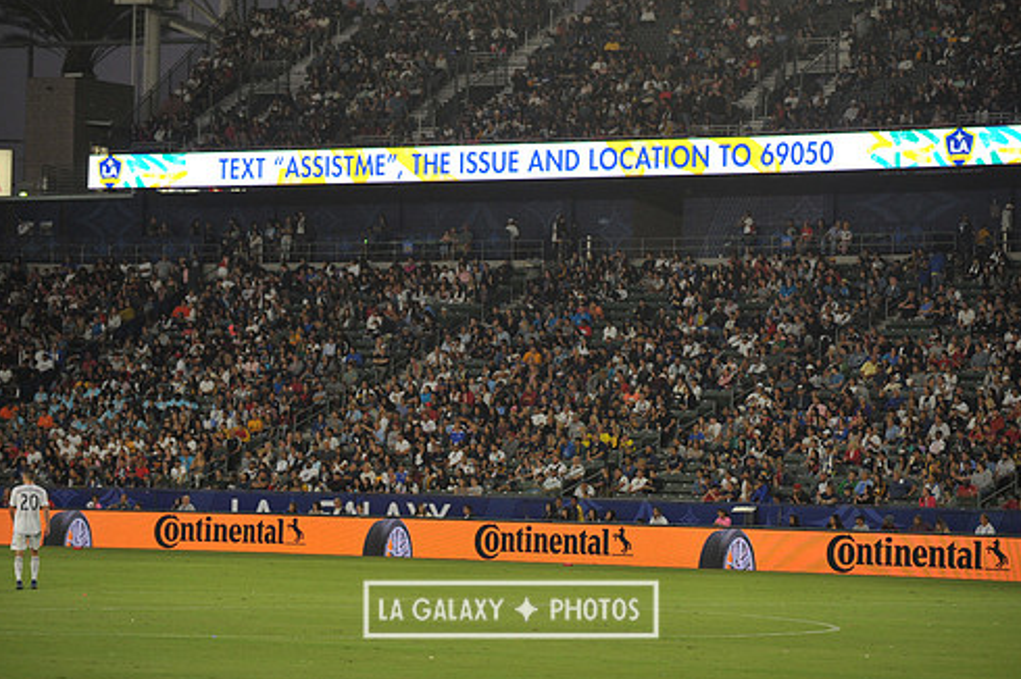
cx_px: 510
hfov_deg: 13.9
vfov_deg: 9.3
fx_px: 4194
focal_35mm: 148
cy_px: 296
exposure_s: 1/1000
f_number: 2.8
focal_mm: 125
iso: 1250
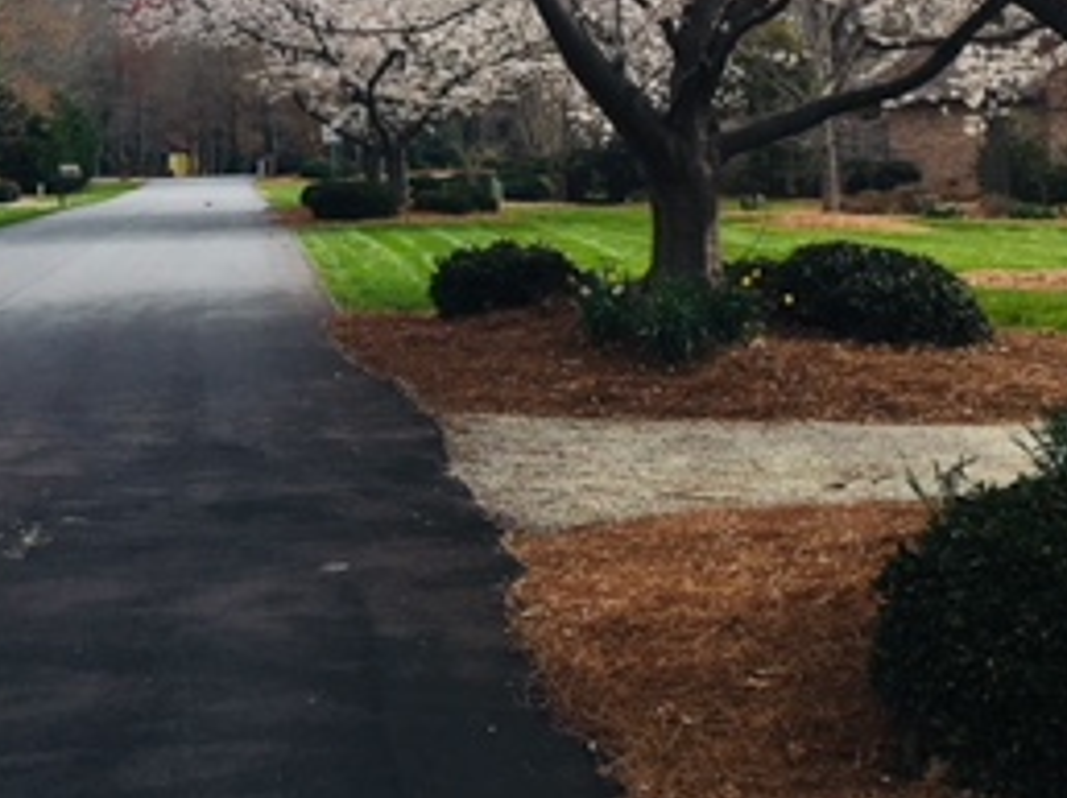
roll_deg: +0.9
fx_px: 2217
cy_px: -178
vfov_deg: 19.2
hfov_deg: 26.7
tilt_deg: +8.3
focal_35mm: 72
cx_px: 265
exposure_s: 1/1399
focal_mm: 4.15
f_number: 2.2
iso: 25
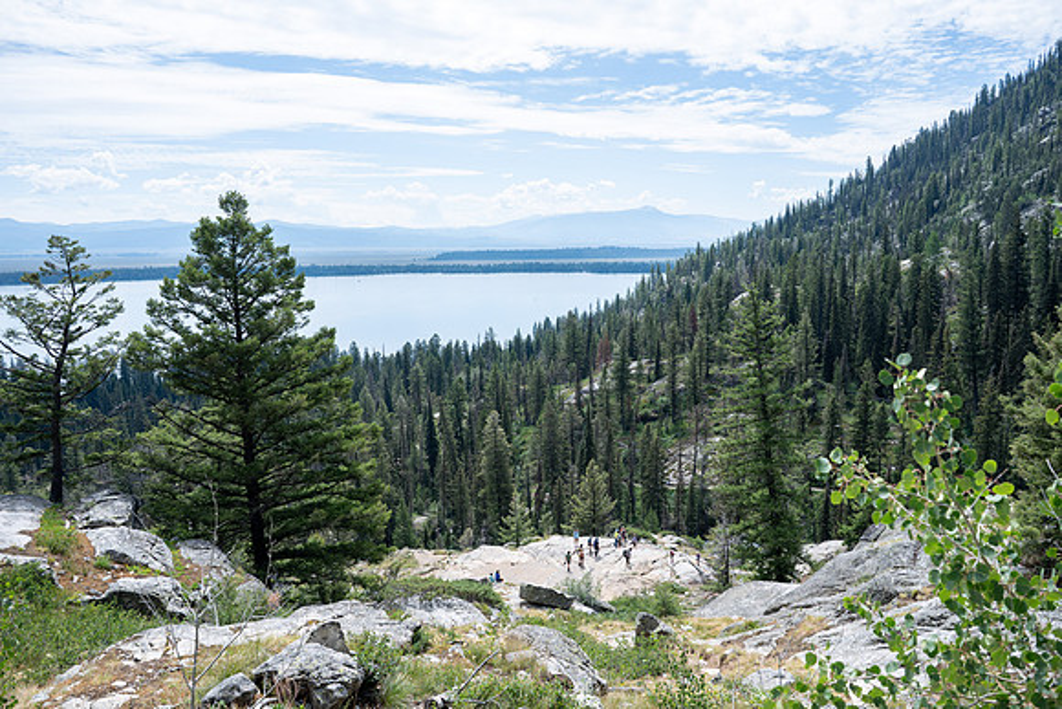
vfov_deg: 50.0
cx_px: 531
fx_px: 760
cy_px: 354
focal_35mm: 26
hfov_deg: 69.9
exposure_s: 1/1000
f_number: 4.5
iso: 125
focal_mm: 24
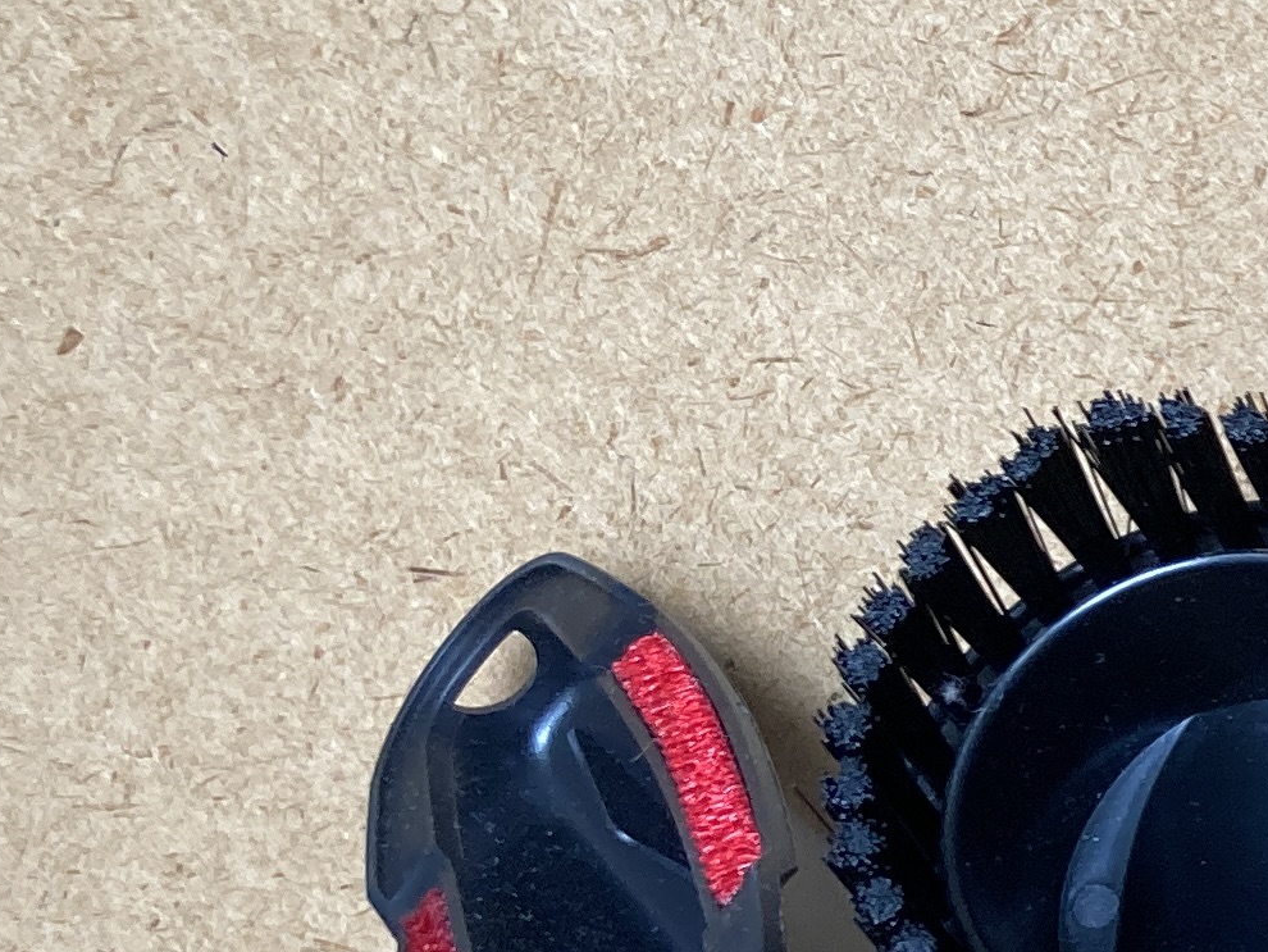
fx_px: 4177
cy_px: 624
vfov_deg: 13.0
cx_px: 2544
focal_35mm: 114
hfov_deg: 14.4
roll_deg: +1.6
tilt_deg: -18.3
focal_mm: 3.99
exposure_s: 1/60
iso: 50
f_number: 1.8
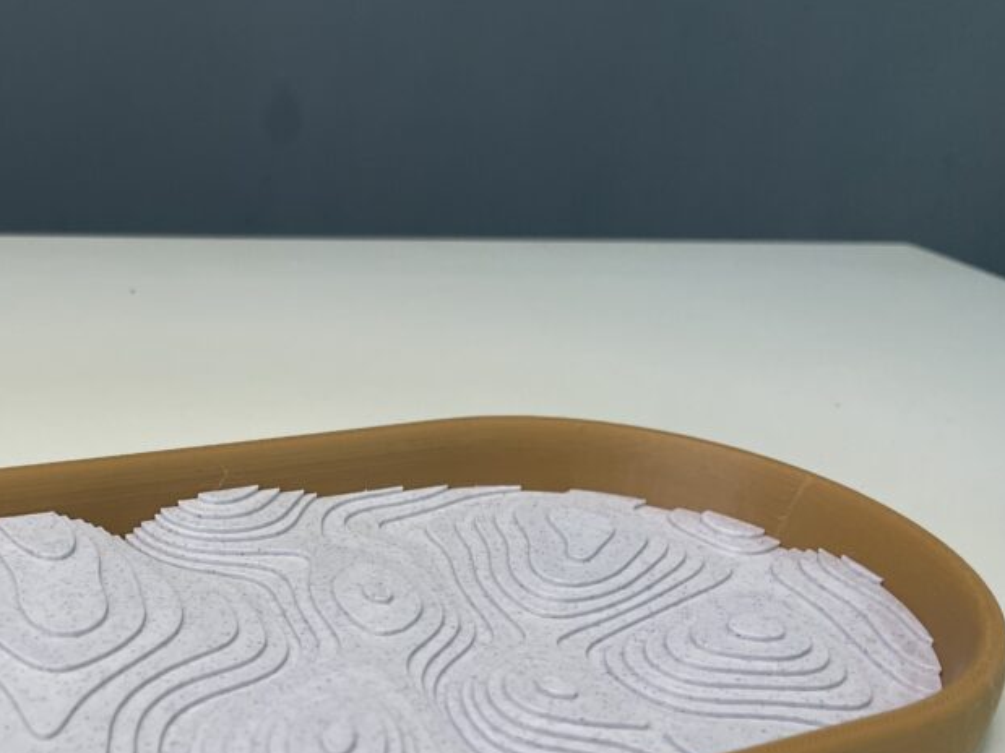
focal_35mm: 43
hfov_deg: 42.4
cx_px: 245
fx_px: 1248
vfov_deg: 32.8
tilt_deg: -28.3
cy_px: 583
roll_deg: -4.2
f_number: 1.6
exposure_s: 1/121
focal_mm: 4.2
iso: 125
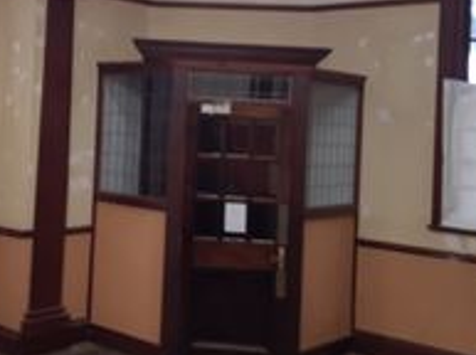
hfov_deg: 35.1
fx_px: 741
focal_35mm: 54
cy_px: 101
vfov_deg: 26.7
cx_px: 138
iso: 100
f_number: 1.7
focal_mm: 3.92
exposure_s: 1/50
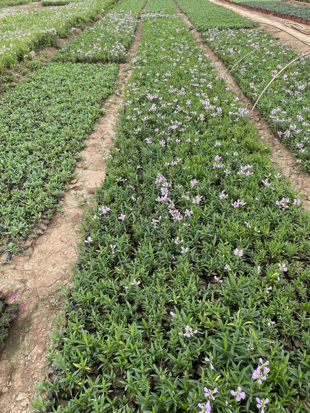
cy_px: 206
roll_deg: +1.8
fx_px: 311
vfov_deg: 67.3
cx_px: 155
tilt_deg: -35.1
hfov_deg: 53.1
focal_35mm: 26
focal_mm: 4.25
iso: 32
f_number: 1.8
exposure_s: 1/426
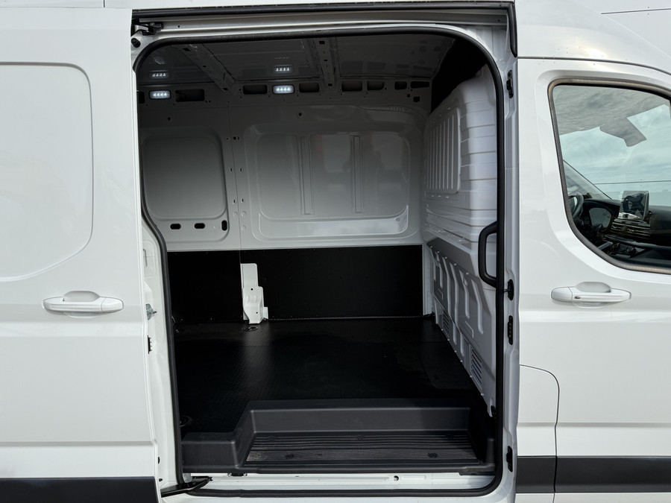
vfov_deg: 56.8
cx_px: 336
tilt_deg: -7.4
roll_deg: +2.5
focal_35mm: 24
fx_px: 465
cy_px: 252
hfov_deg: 71.6
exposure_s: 1/3953
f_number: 1.78
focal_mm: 6.76
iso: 80
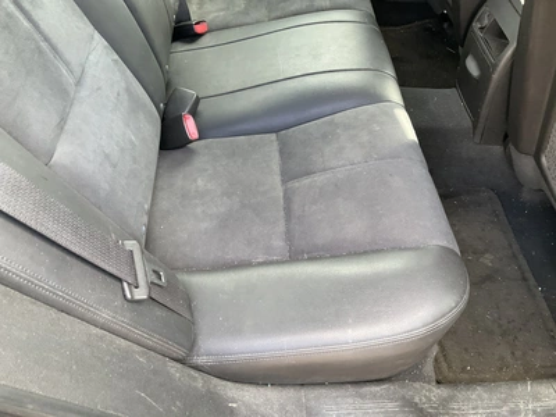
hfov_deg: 61.7
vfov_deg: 48.2
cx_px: 278
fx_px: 466
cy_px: 208
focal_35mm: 29
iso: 64
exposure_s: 1/108
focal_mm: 3
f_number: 1.8
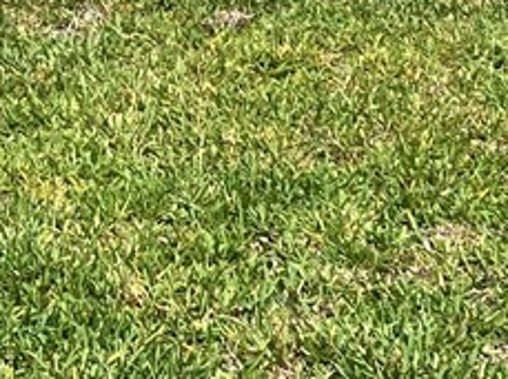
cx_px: 555
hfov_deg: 10.0
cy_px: -403
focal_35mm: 196
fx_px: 2872
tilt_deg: -3.8
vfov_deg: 7.2
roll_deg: +1.0
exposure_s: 1/2315
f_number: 1.8
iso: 32
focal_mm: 3.99
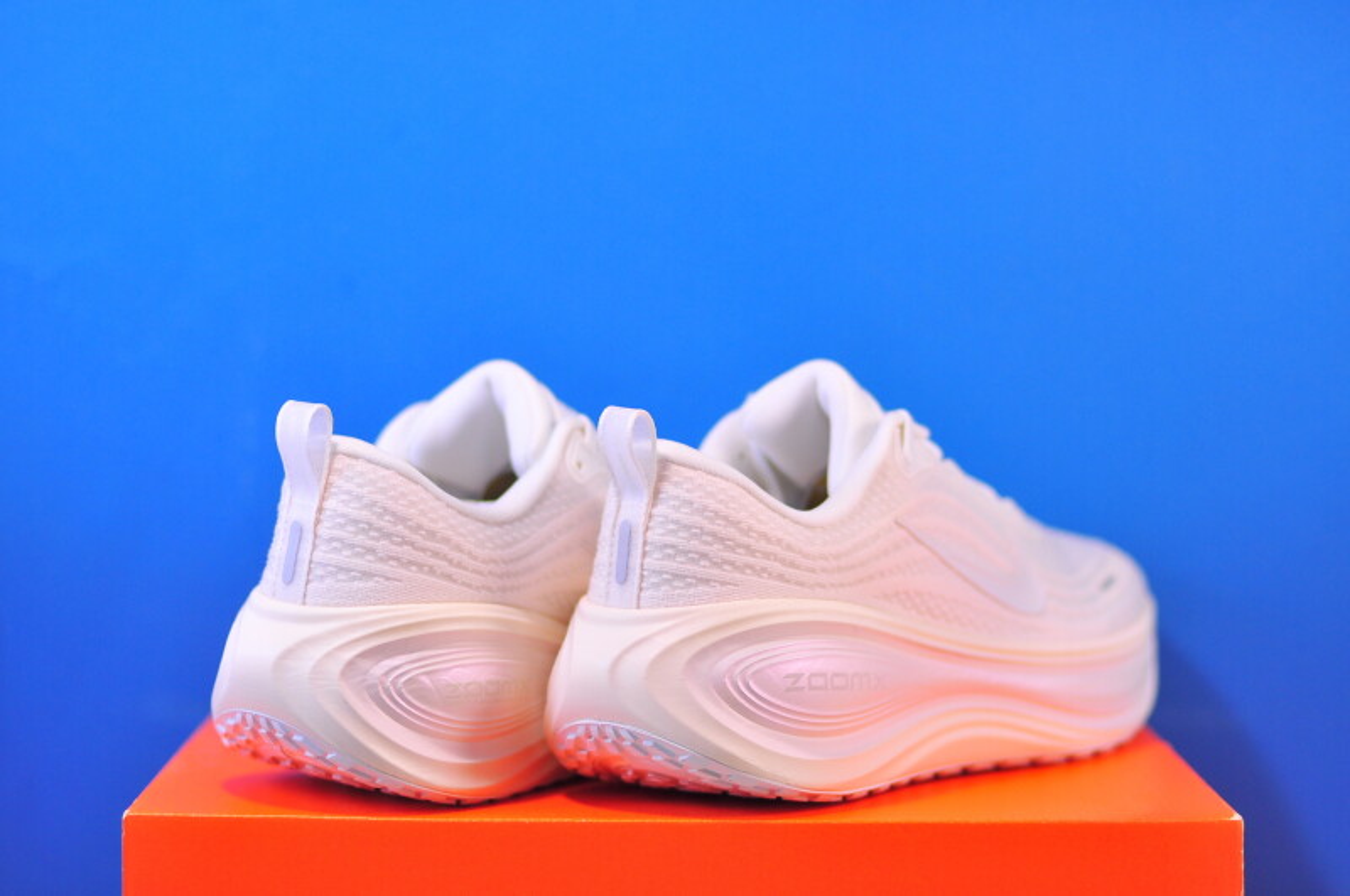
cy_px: 448
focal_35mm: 75
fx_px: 2808
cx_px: 675
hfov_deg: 27.0
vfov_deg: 18.1
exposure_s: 1/320
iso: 250
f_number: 2
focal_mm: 50
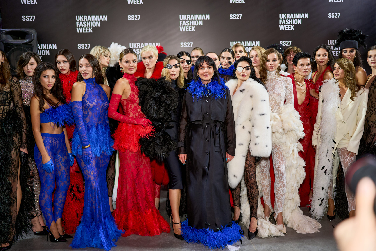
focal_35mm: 37
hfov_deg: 51.9
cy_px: 126
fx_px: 386
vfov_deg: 35.9
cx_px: 195
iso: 250
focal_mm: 35
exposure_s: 1/250
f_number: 1.4
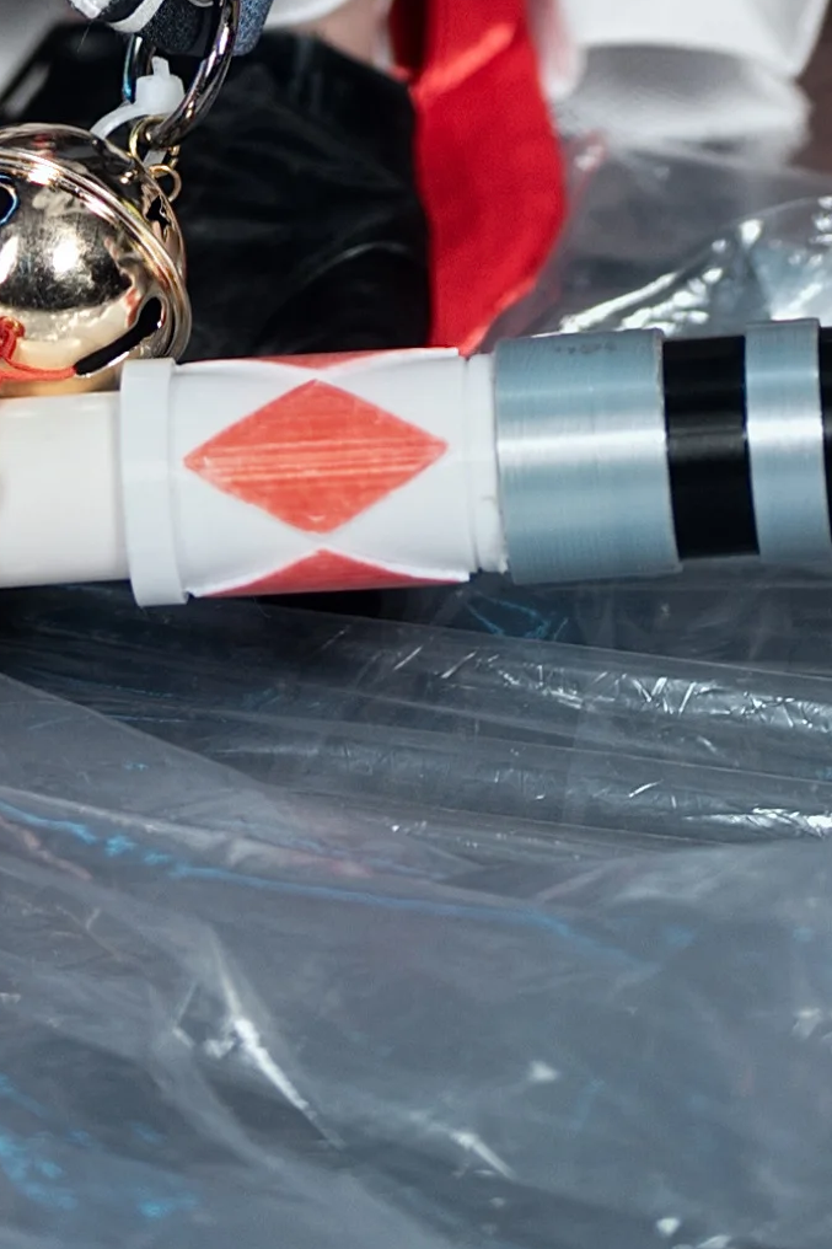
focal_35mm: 345
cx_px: 355
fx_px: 11963
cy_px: -2433
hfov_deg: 4.0
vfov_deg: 5.6
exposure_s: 1/100
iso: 100
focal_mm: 50
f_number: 1.4
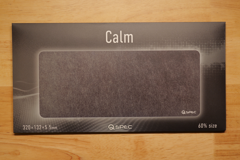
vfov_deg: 27.0
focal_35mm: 50
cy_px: 80
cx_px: 120
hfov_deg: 39.6
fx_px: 333
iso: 640
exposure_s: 1/25
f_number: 5.6
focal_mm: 50
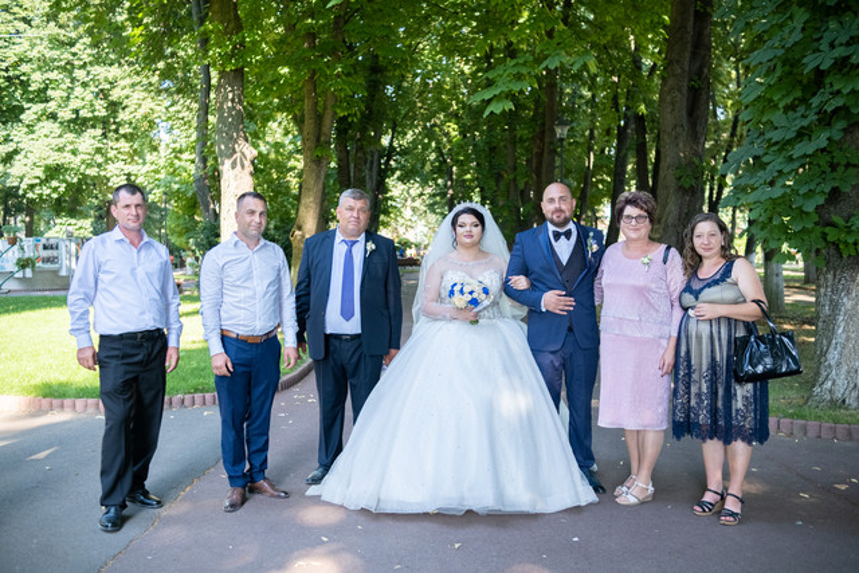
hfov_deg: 54.4
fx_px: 835
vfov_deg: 37.9
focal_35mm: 35
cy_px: 286
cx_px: 430
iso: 640
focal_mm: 23
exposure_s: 1/500
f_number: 2.2
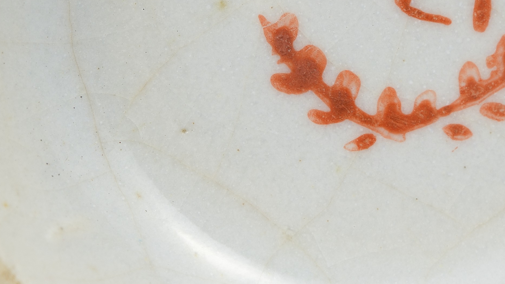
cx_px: 444
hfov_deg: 14.1
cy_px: -61
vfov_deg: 8.0
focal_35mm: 151
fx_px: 2022
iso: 100
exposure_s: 1/60
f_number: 18
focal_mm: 60
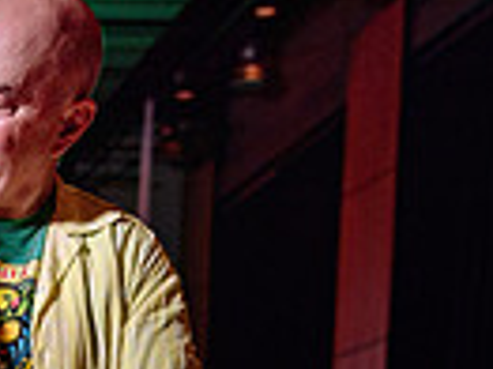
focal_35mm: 112
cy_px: 626
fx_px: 1594
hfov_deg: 15.3
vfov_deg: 12.3
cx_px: -380
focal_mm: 24
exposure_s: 1/60
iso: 1000
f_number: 3.2
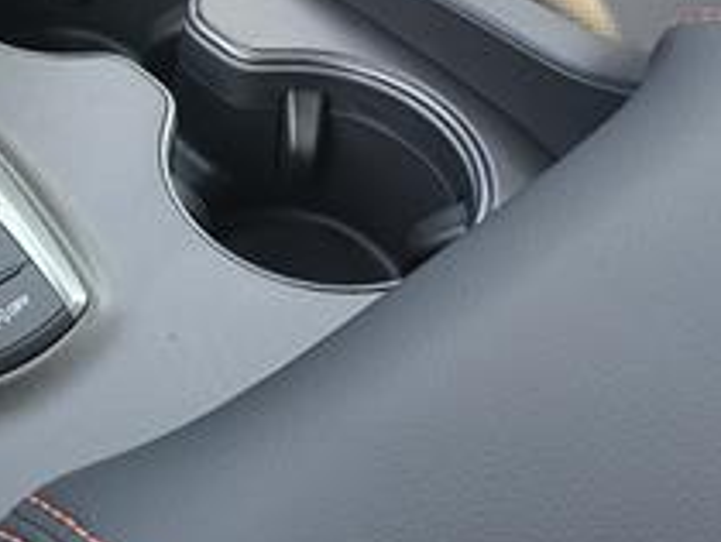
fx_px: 1460
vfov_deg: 20.0
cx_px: -38
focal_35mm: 70
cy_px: -79
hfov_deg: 26.0
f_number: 1.7
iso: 160
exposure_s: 1/120
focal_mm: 6.3
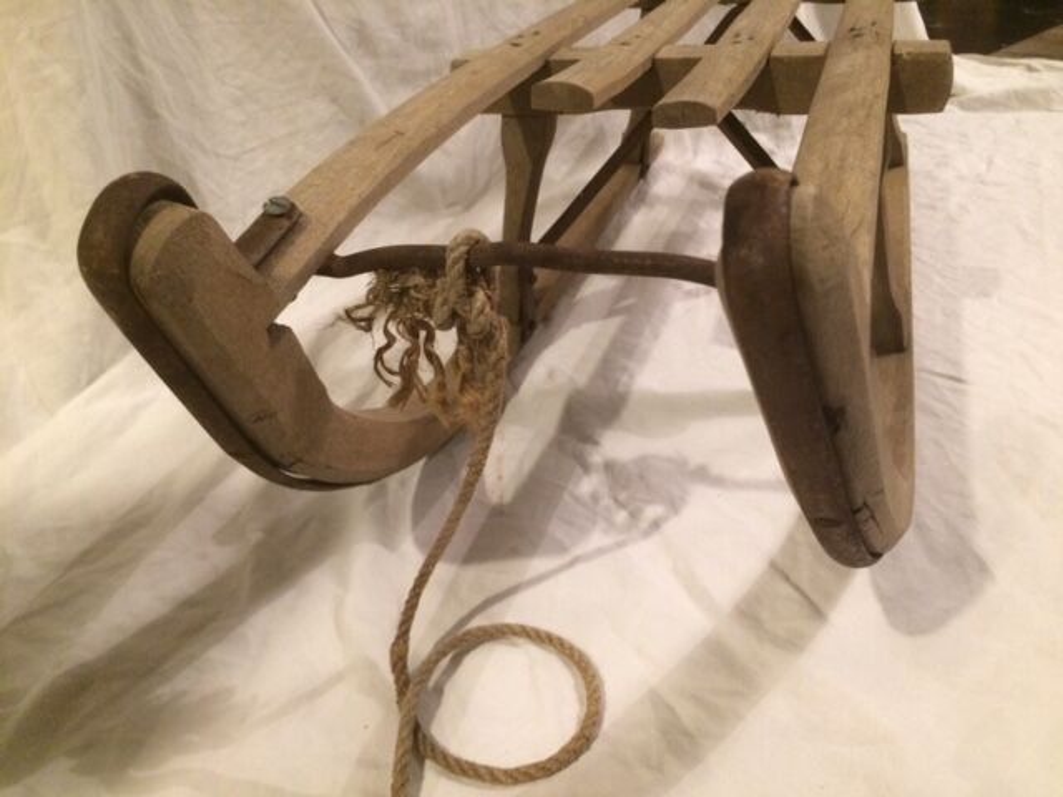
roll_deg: +4.6
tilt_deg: -29.5
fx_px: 891
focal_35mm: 29
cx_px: 532
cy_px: 398
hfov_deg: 61.7
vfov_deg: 48.2
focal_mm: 4.15
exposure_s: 1/17
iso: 250
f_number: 2.2
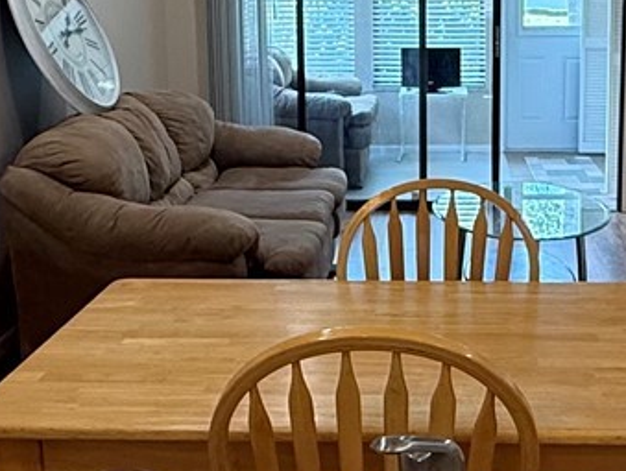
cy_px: 181
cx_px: 419
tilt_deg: -9.8
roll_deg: +0.2
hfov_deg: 29.2
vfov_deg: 22.3
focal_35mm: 66
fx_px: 1195
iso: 160
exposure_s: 1/120
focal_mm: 2.22
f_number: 2.2
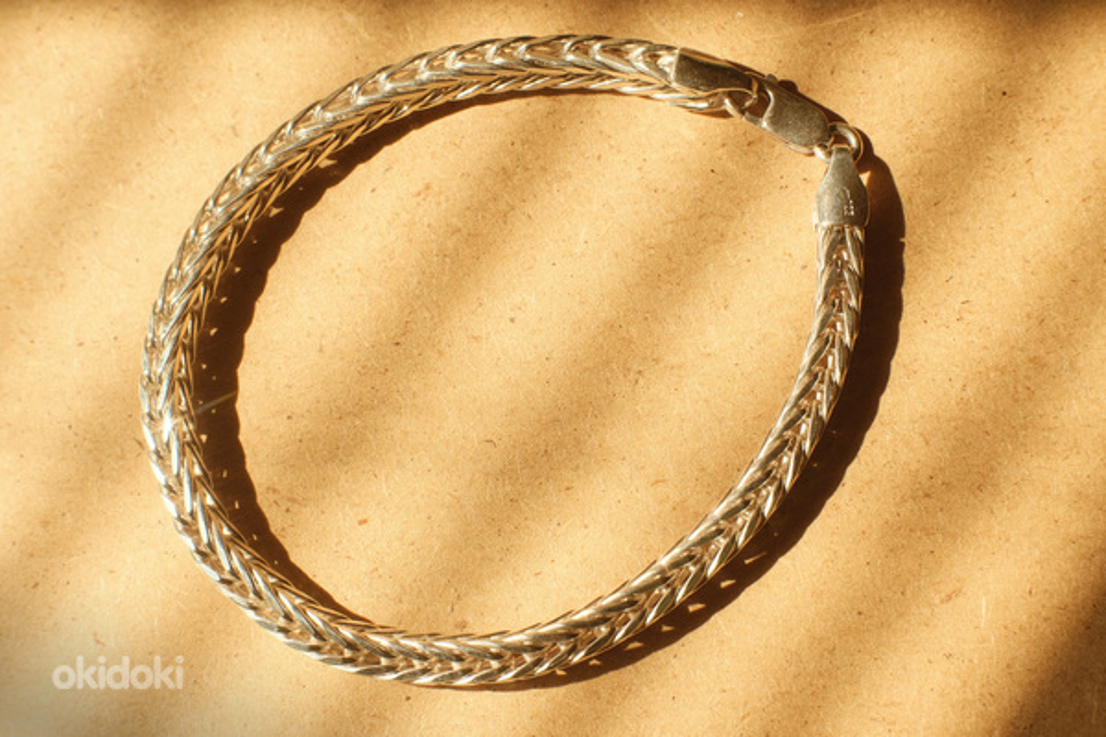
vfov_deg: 16.3
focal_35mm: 84
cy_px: 368
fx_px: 2580
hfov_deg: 24.2
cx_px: 553
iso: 640
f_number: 9
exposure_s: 1/250
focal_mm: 56
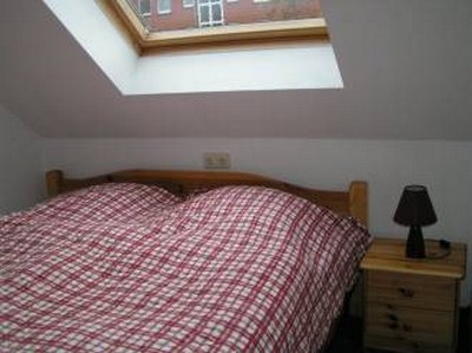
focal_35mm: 38
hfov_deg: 49.0
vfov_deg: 37.6
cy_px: 176
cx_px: 236
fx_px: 518
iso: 50
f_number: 2.8
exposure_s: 1/80
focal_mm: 5.8
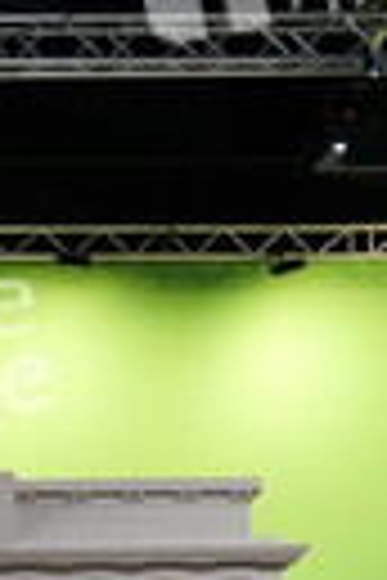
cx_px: -50
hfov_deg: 10.4
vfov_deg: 15.4
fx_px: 2096
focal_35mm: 130
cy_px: 611
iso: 1600
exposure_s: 1/60
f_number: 7.1
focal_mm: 42
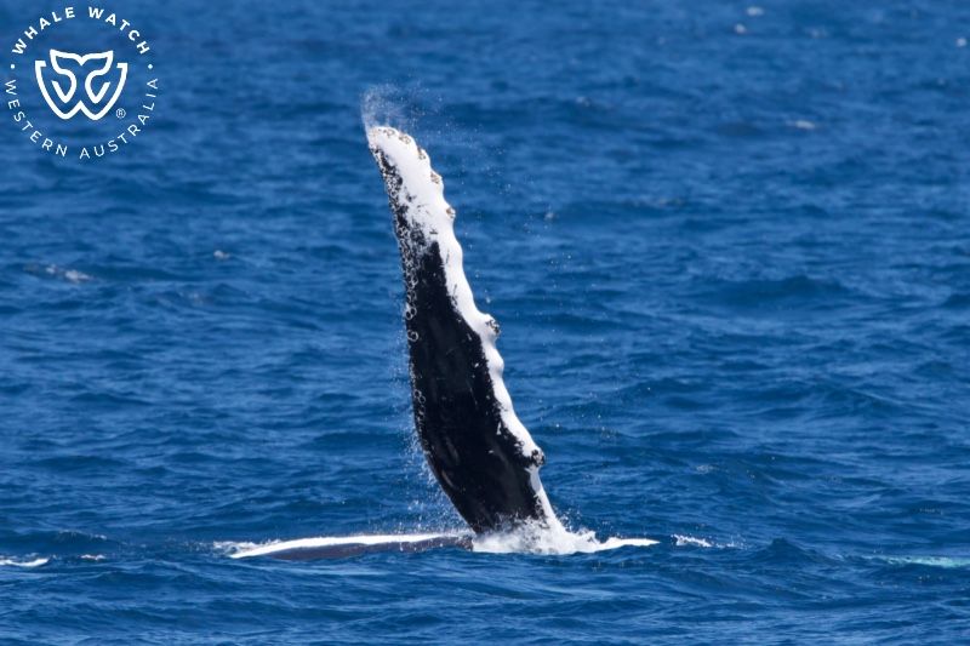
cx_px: 485
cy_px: 323
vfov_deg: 2.3
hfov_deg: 3.4
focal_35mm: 600
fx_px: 16162
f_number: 8
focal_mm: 600
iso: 1250
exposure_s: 1/3200
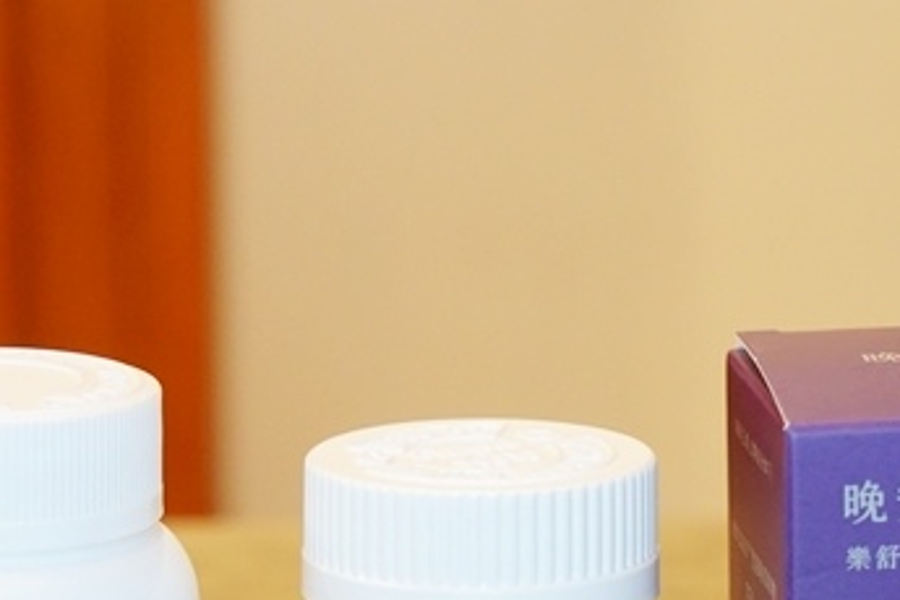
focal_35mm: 148
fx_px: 3700
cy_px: 620
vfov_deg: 9.2
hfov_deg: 13.7
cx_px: 91
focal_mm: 51
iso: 1600
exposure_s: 1/40
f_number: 6.3
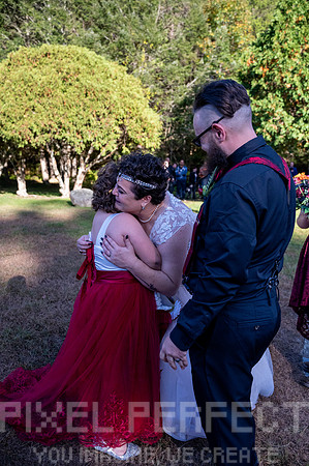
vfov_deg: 65.5
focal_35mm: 28
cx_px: 154
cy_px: 233
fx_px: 361
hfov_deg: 46.3
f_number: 4
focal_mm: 28
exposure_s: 1/8000
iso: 4500
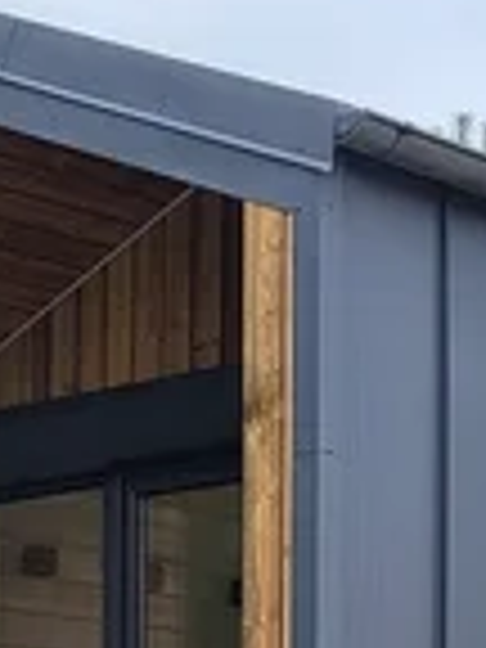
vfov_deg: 13.1
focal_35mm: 144
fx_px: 2696
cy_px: 886
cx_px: 261
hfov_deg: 10.3
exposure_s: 1/444
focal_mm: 5.4
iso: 40
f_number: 1.8
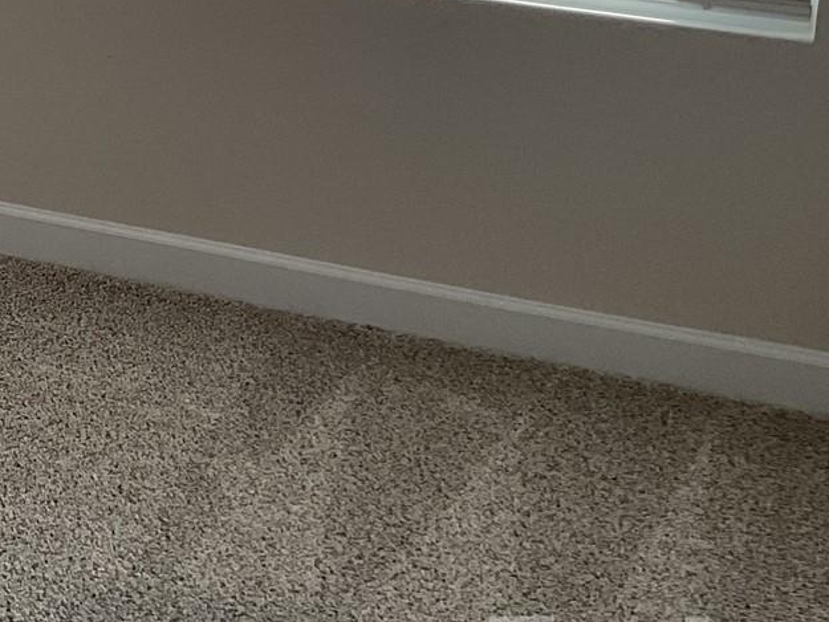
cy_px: -142
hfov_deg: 18.6
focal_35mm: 95
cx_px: -359
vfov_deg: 15.0
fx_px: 2276
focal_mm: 3
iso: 25
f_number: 1.8
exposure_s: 1/120
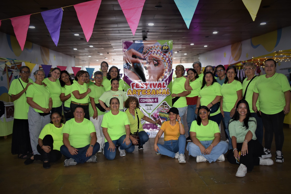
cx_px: 146
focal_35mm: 30
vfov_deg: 43.6
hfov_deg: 61.9
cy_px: 97
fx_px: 242
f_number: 3.5
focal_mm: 20
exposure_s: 1/60
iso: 800
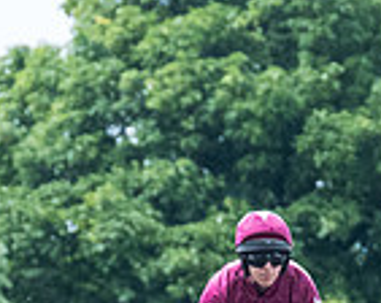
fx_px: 10008
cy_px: 560
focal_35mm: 890
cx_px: 809
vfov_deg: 1.7
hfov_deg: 2.2
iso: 2000
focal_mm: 115
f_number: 4
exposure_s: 1/1000
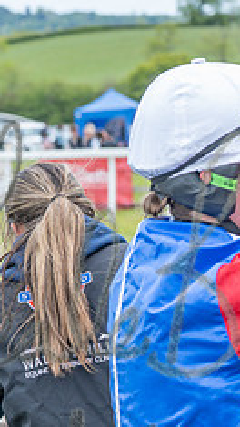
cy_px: 258
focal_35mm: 208
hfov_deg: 5.8
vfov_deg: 10.4
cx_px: 352
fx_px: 2356
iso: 200
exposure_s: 1/320
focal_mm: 69
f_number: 5
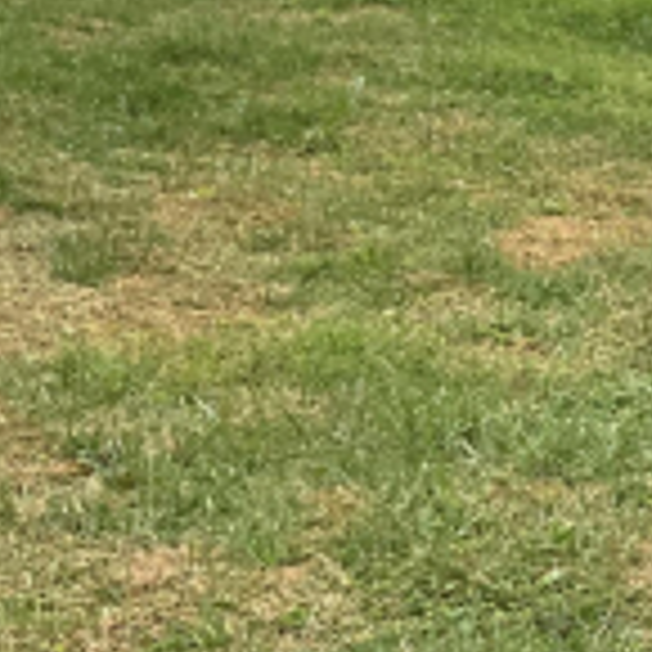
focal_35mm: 118
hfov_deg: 13.3
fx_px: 2515
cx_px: 1162
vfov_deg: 14.7
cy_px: 130
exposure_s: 1/997
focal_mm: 3
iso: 25
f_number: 1.8
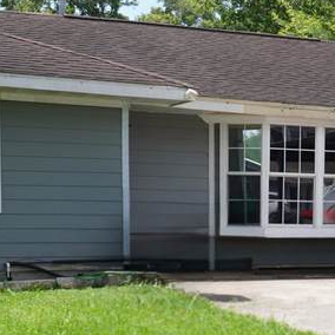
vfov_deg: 18.6
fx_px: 1007
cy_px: 283
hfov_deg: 18.4
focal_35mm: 92
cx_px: 336
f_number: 8
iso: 100
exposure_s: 1/200
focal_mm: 16
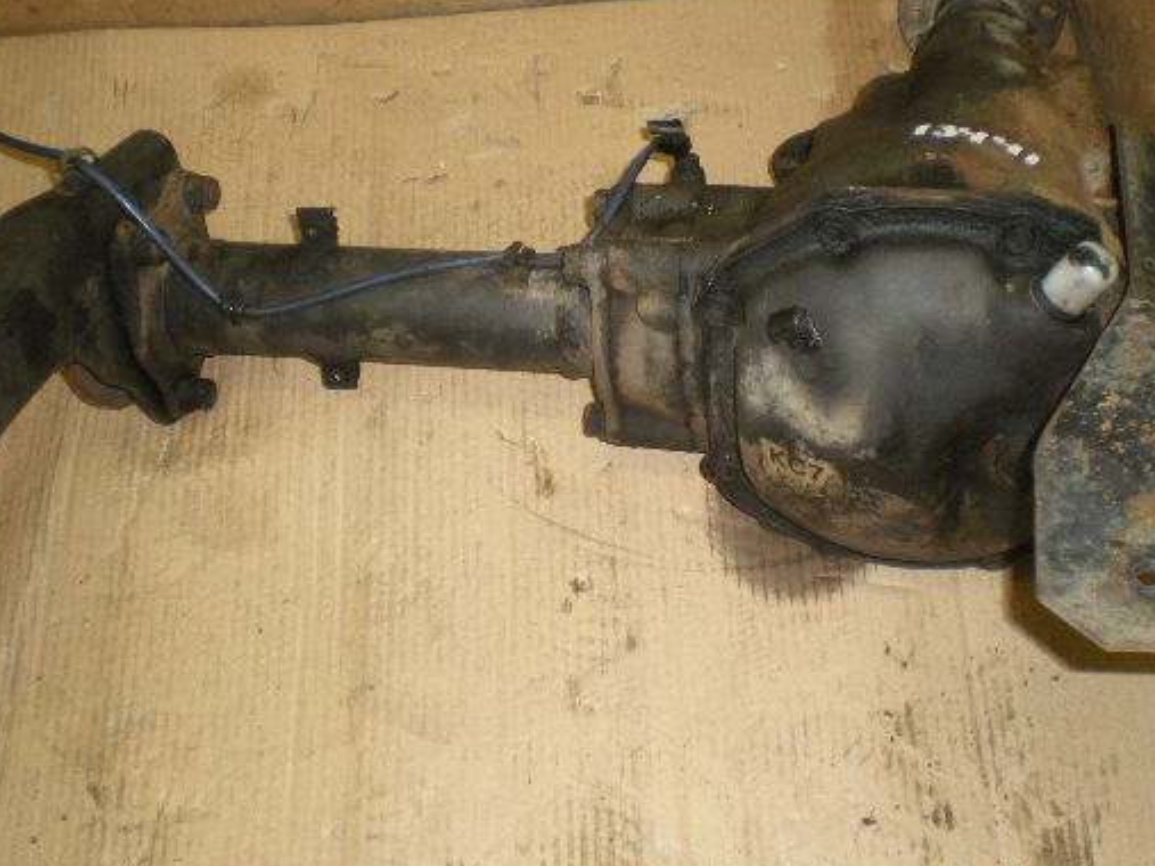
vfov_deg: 30.2
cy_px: 346
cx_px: 592
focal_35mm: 48
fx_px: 1601
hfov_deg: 39.7
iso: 238
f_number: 3.1
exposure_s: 1/60
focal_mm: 6.3
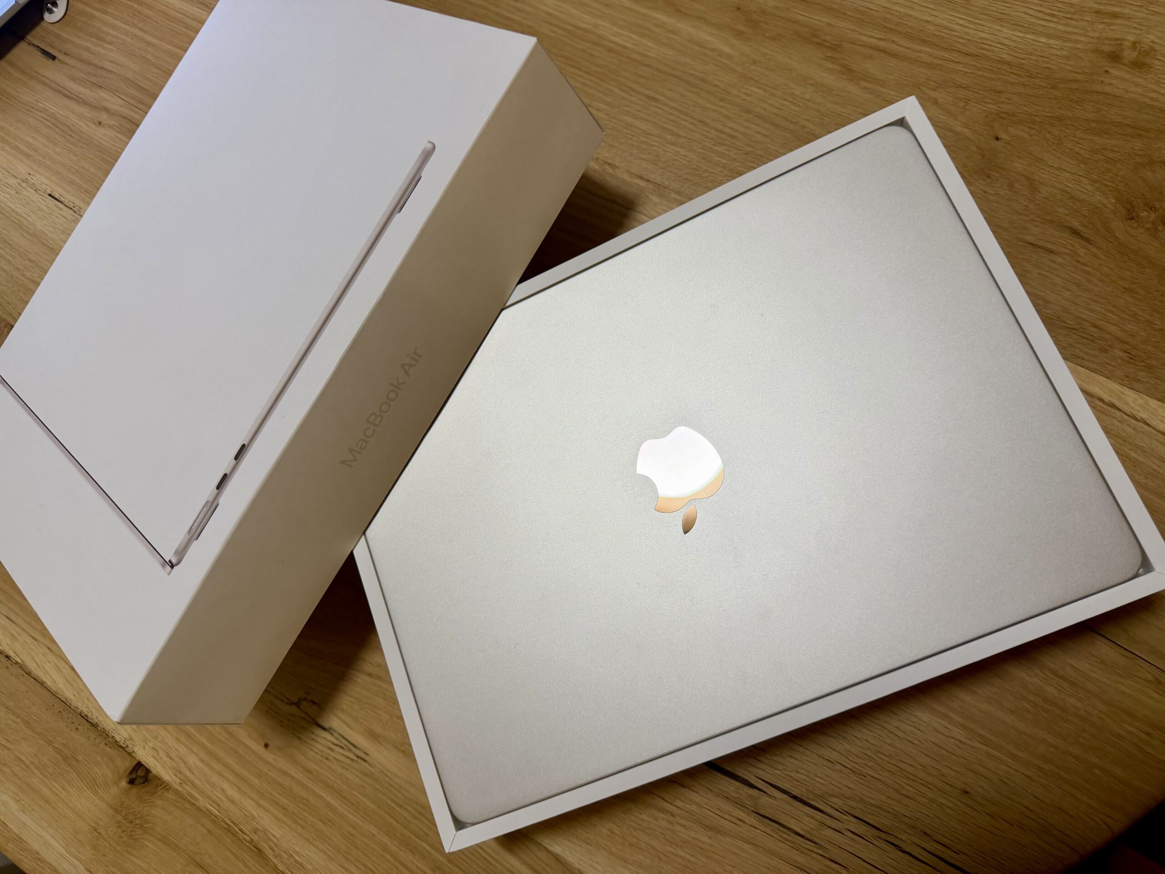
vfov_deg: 56.8
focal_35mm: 24
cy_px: 437
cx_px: 582
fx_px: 808
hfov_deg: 71.6
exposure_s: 1/100
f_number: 1.78
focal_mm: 6.76
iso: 160
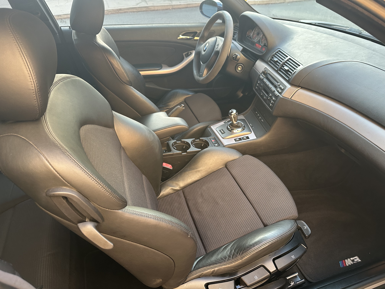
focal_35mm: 24
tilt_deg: -38.7
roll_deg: +6.5
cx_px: 192
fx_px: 267
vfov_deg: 56.8
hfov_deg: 71.6
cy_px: 144
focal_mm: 6.86
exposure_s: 1/110
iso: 250
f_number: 1.78
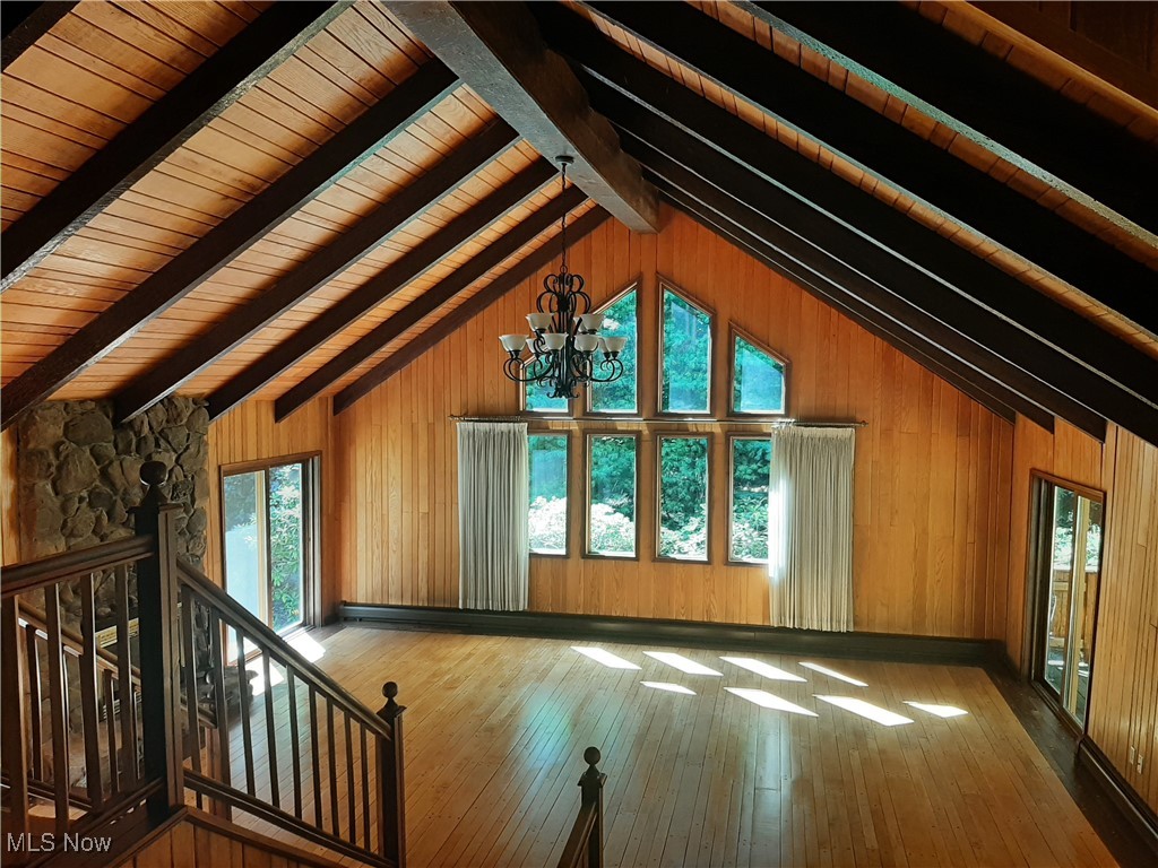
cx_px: 579
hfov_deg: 67.3
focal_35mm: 26
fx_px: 870
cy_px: 434
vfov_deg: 53.1
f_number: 1.7
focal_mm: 3.93
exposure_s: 1/60
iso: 40
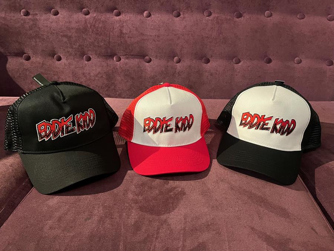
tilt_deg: -26.5
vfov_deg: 53.1
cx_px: 167
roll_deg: -0.8
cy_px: 126
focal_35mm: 26
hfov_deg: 67.3
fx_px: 251
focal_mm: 5.1
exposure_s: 1/33
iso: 500
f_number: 1.6
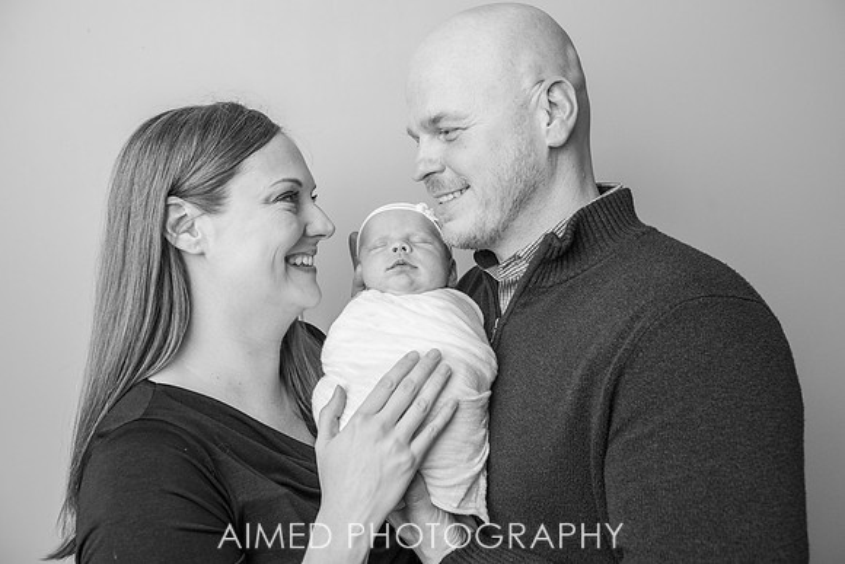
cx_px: 429
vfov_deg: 40.6
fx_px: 763
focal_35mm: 33
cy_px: 278
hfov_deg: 57.9
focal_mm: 32
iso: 800
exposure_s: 1/200
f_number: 4.5
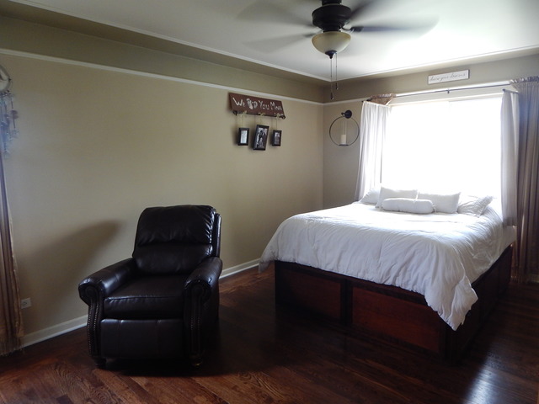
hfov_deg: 76.4
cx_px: 270
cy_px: 202
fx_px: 343
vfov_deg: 61.1
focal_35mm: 22
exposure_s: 1/30
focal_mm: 4
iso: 220
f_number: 3
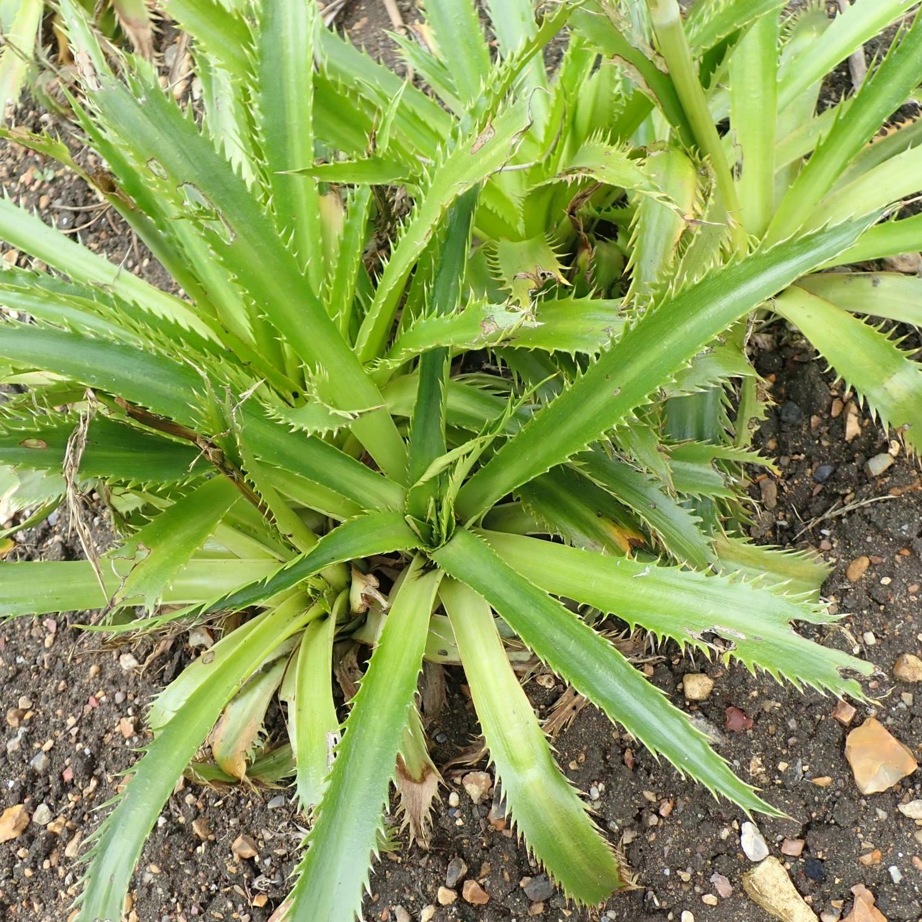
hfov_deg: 46.0
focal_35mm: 36
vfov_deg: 46.0
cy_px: 515
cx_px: 466
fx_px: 1085
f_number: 3.2
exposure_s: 1/125
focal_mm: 5.5
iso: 100
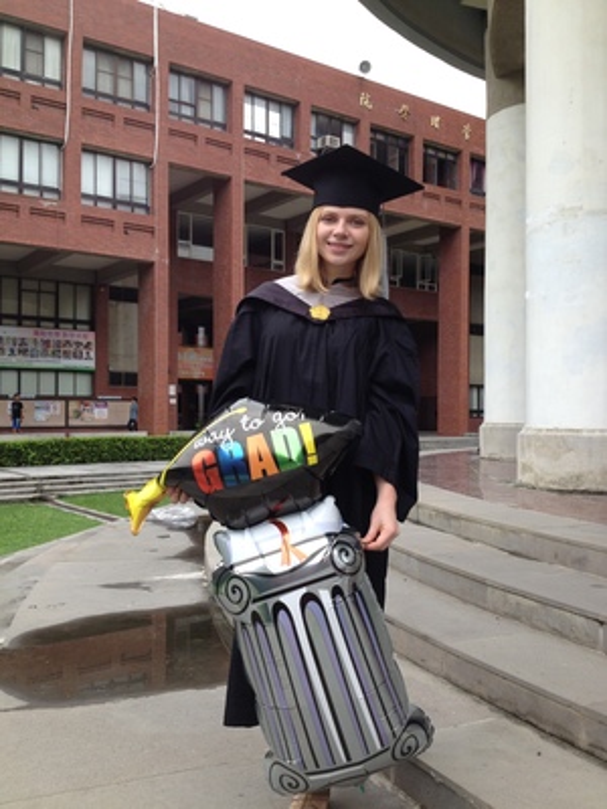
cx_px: 304
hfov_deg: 40.7
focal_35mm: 35
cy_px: 404
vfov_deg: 52.6
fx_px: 818
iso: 50
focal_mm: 4.28
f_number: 2.4
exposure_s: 1/563
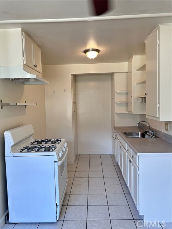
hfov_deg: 56.8
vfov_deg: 71.6
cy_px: 114
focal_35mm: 24
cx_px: 86
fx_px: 159
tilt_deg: -3.0
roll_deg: +0.8
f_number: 1.78
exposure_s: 1/120
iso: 200
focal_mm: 6.86
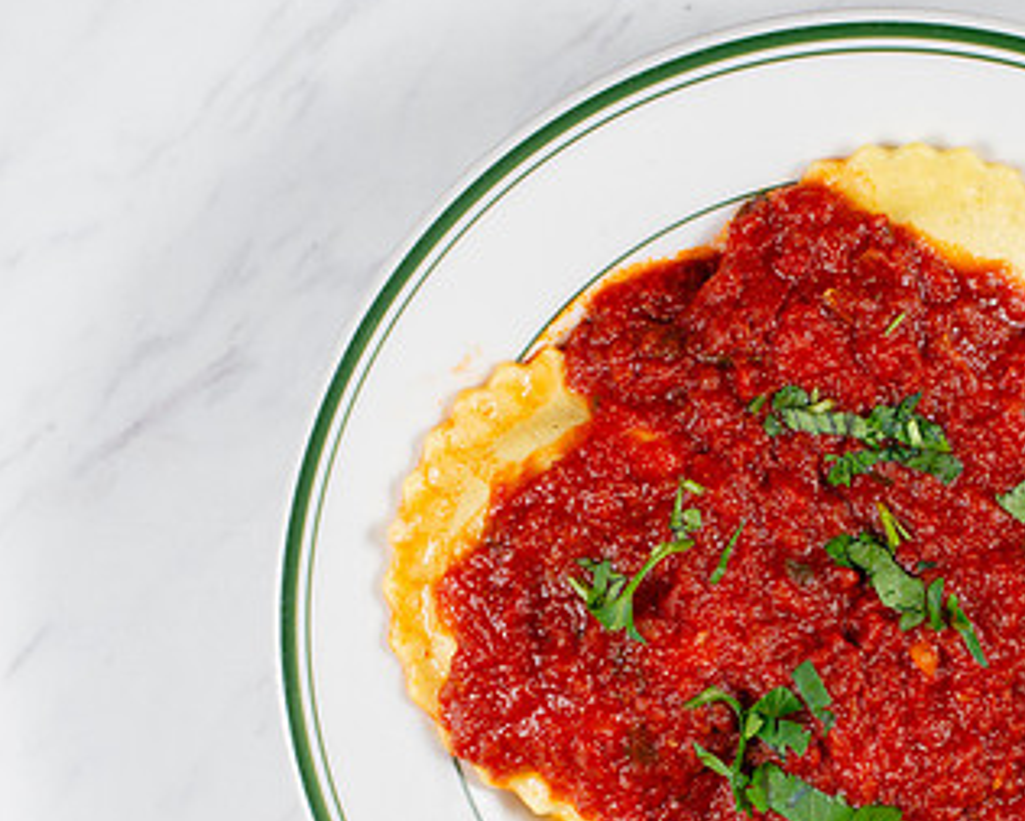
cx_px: 838
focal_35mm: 120
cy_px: 709
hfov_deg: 15.9
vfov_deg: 12.8
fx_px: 3641
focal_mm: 50
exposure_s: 1/250
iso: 200
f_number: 10
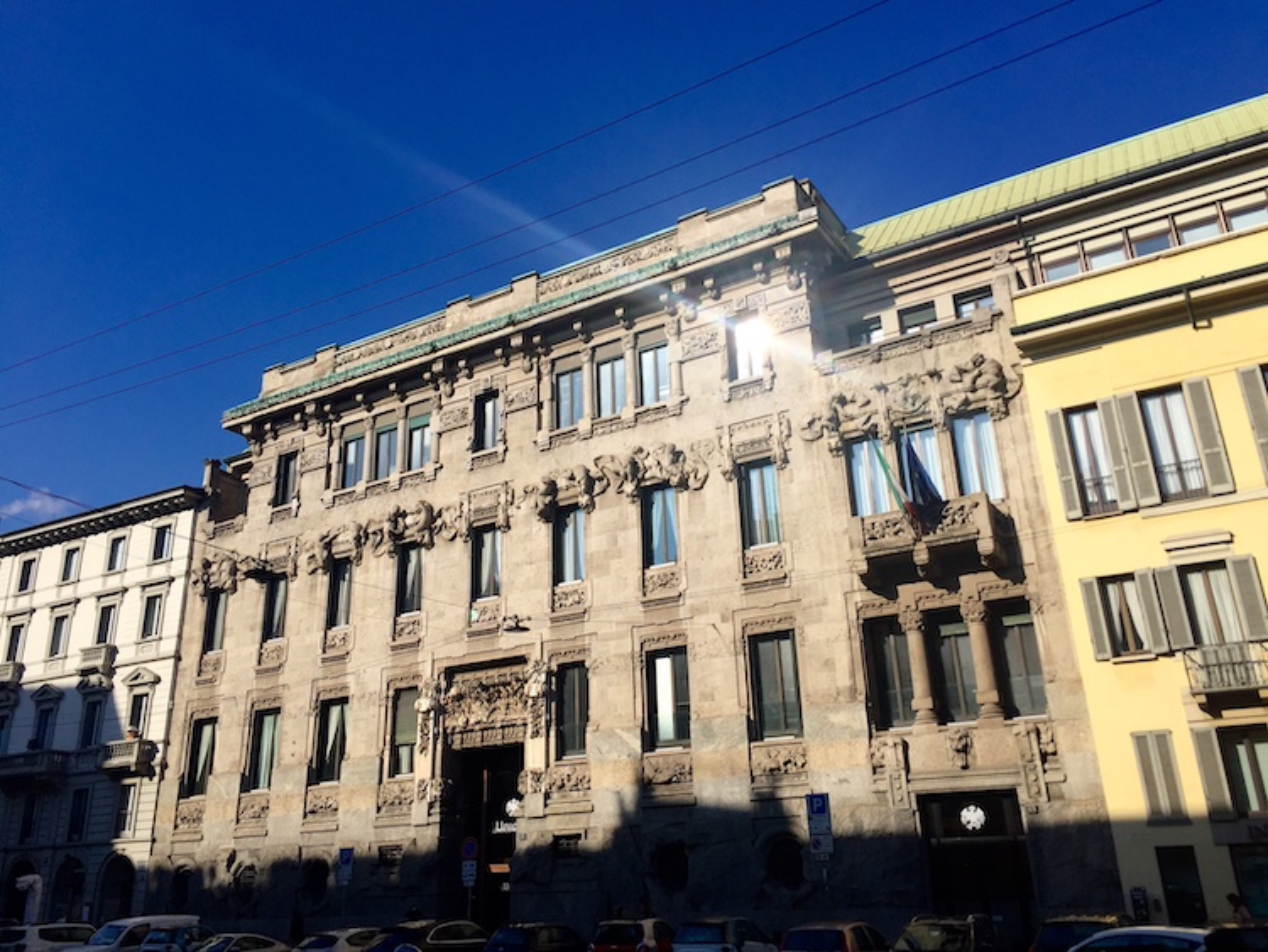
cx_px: 634
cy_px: 476
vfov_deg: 48.3
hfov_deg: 61.6
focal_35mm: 29
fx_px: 1063
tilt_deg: +21.5
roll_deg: +1.0
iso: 32
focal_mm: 4.2
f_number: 2.2
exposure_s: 1/2825
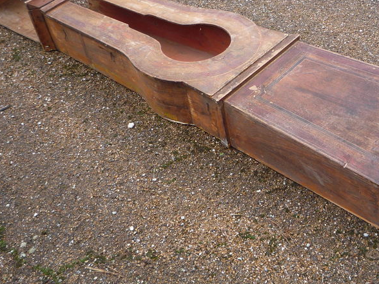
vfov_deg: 28.4
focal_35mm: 51
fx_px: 558
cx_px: 253
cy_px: 97
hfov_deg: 37.1
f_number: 4
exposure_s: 1/160
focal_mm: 5.2
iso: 100
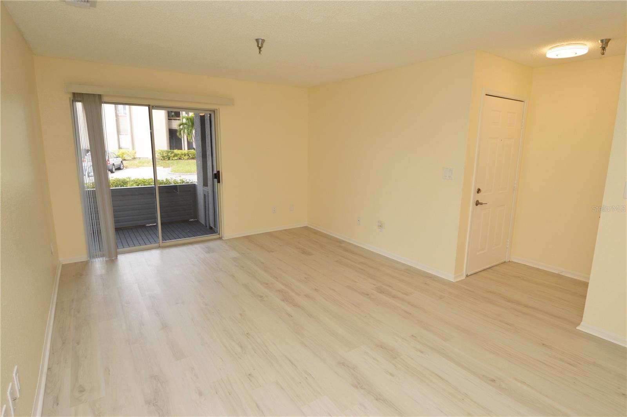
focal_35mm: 18
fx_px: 313
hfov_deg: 90.1
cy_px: 208
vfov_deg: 67.3
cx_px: 314
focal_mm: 12
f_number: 5.6
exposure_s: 1/125
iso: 320
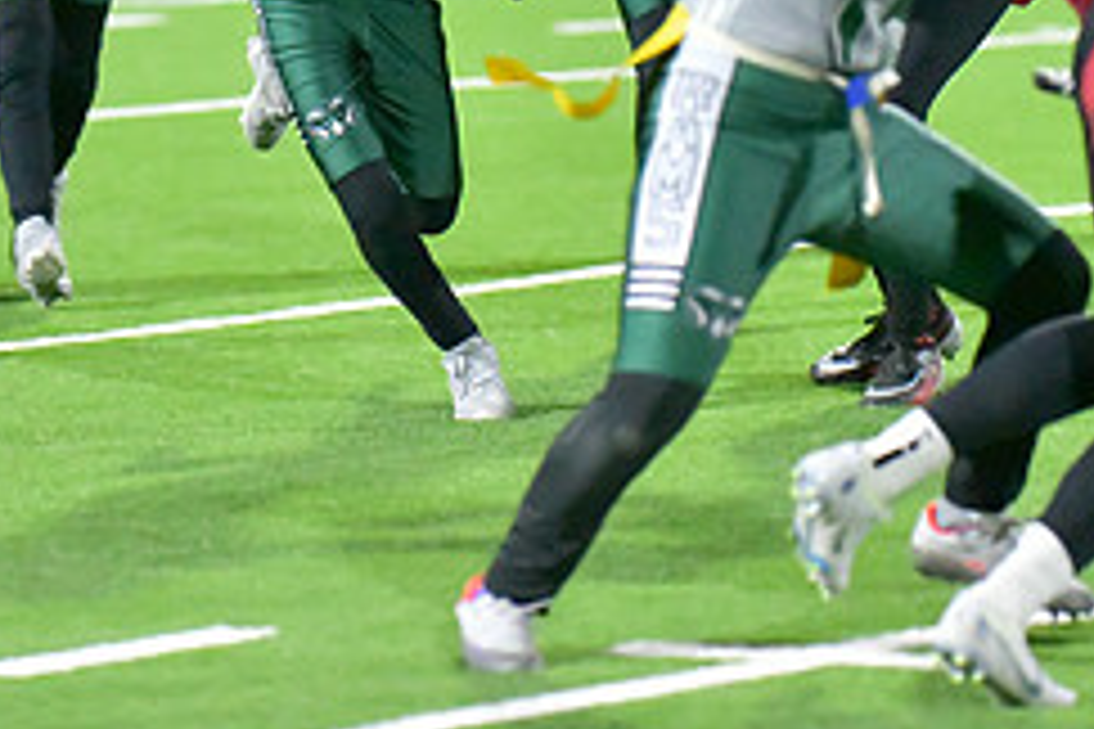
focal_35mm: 430
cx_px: 419
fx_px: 13066
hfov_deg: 4.8
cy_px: -124
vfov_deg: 3.2
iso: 25600
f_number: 2.8
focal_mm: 180
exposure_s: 1/3200
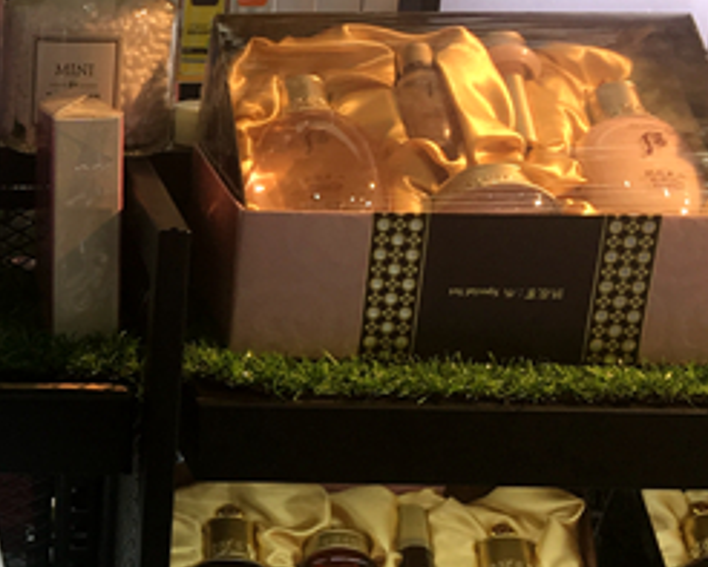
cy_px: 458
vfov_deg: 16.6
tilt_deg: -16.0
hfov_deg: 19.2
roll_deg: +0.8
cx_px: -216
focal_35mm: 92
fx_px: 1929
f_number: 2.2
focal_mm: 4.15
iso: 25
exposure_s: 1/50
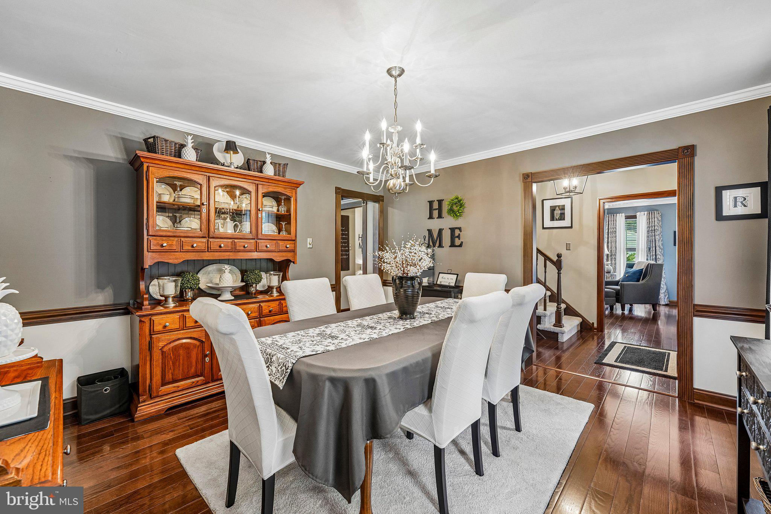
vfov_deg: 81.2
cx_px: 386
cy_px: 257
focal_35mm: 14
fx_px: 300
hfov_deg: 104.3
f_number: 8
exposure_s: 1/10
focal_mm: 14
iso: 800
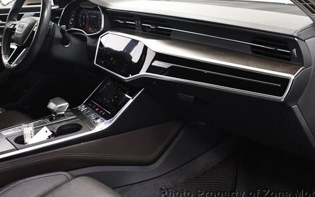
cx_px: 152
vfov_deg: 27.3
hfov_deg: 42.6
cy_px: 71
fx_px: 404
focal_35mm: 47
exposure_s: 1/125
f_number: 3.5
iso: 2500
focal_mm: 18
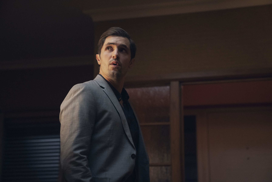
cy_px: 91
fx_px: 529
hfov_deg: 28.8
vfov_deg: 19.5
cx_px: 136
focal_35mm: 70
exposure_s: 1/160
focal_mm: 70
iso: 6400
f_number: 2.8
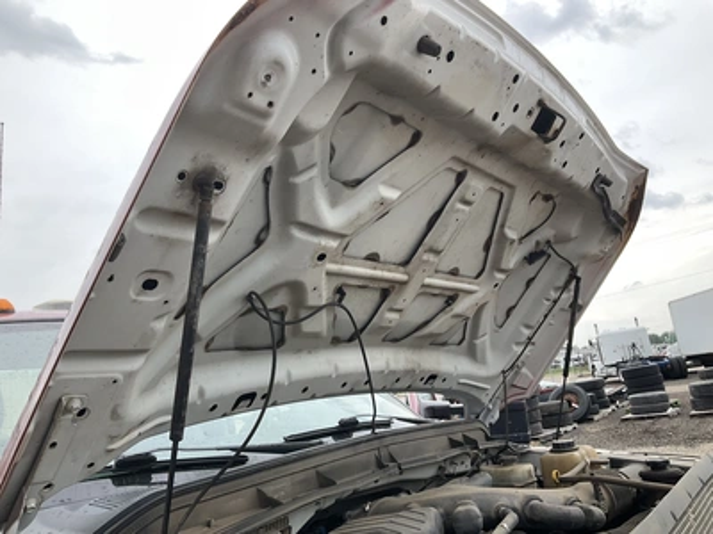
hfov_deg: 61.7
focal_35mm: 29
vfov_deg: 48.2
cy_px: 267
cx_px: 356
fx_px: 597
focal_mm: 3
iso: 20
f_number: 1.8
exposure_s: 1/145
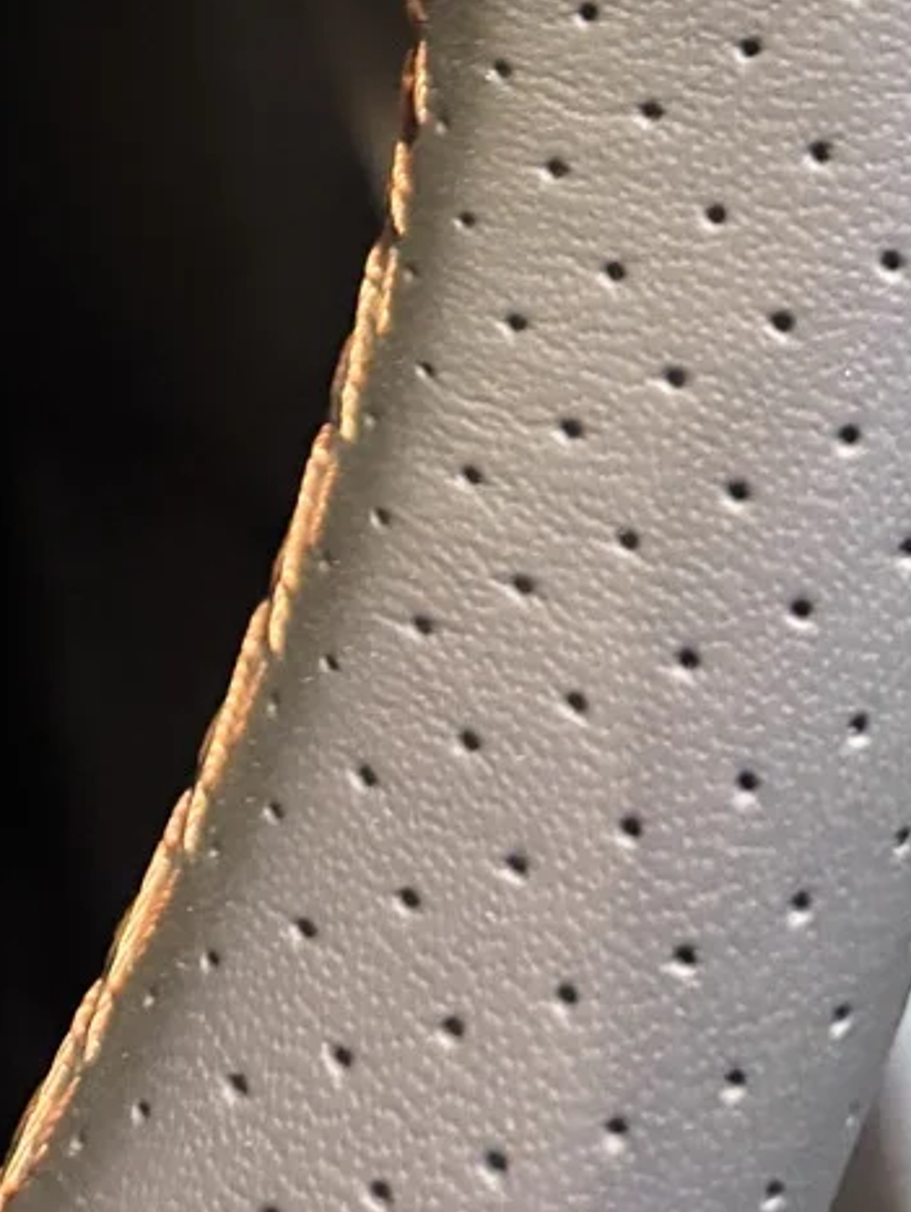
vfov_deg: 19.5
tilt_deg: -24.2
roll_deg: -3.1
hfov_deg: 15.8
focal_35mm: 89
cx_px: -252
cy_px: -542
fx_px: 3119
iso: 500
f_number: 1.6
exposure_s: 1/40
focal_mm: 5.96
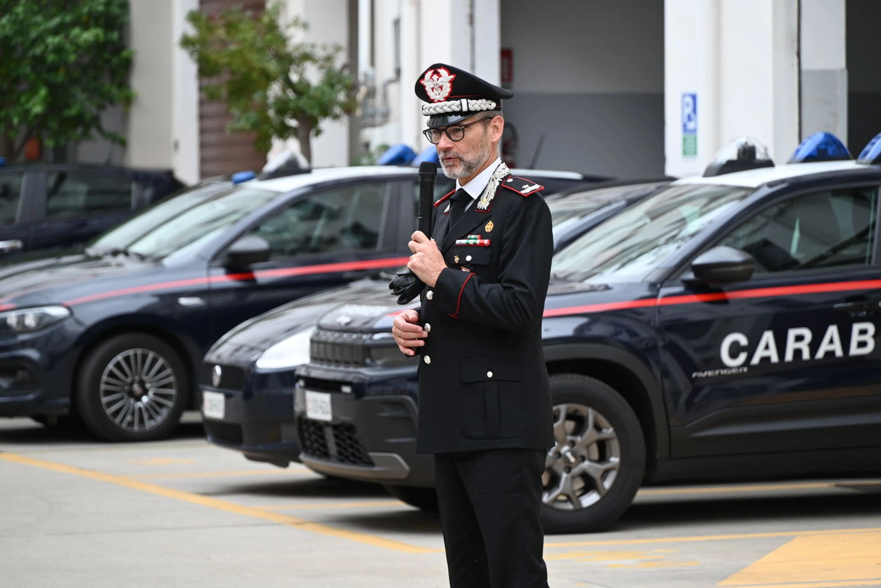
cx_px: 440
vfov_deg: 6.9
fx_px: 4896
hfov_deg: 10.3
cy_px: 294
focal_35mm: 200
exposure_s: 1/250
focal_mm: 200
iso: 450
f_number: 6.3
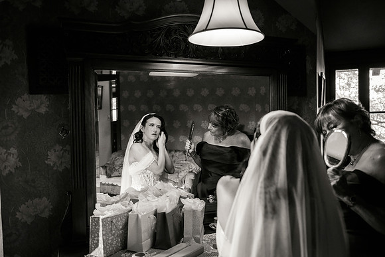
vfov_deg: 42.3
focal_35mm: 31
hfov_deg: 60.3
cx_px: 192
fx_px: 332
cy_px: 128
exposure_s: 1/640
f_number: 2.8
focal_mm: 31
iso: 1250
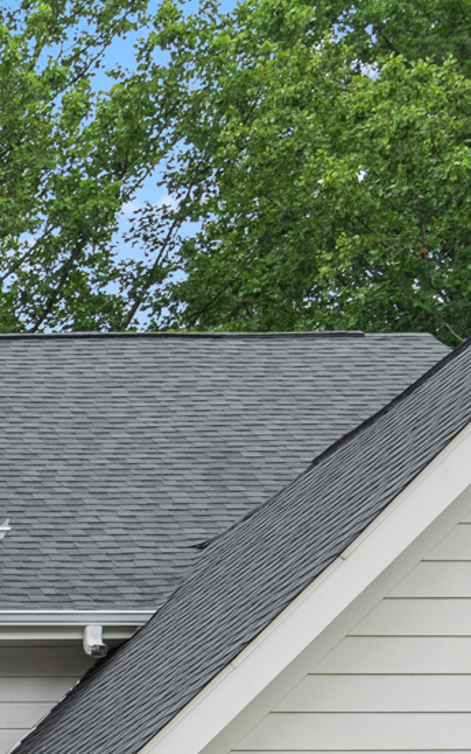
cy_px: 1122
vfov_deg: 13.8
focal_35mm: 143
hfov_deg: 7.9
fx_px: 2937
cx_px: -941
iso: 1250
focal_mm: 31
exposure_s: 1/400
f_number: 6.3
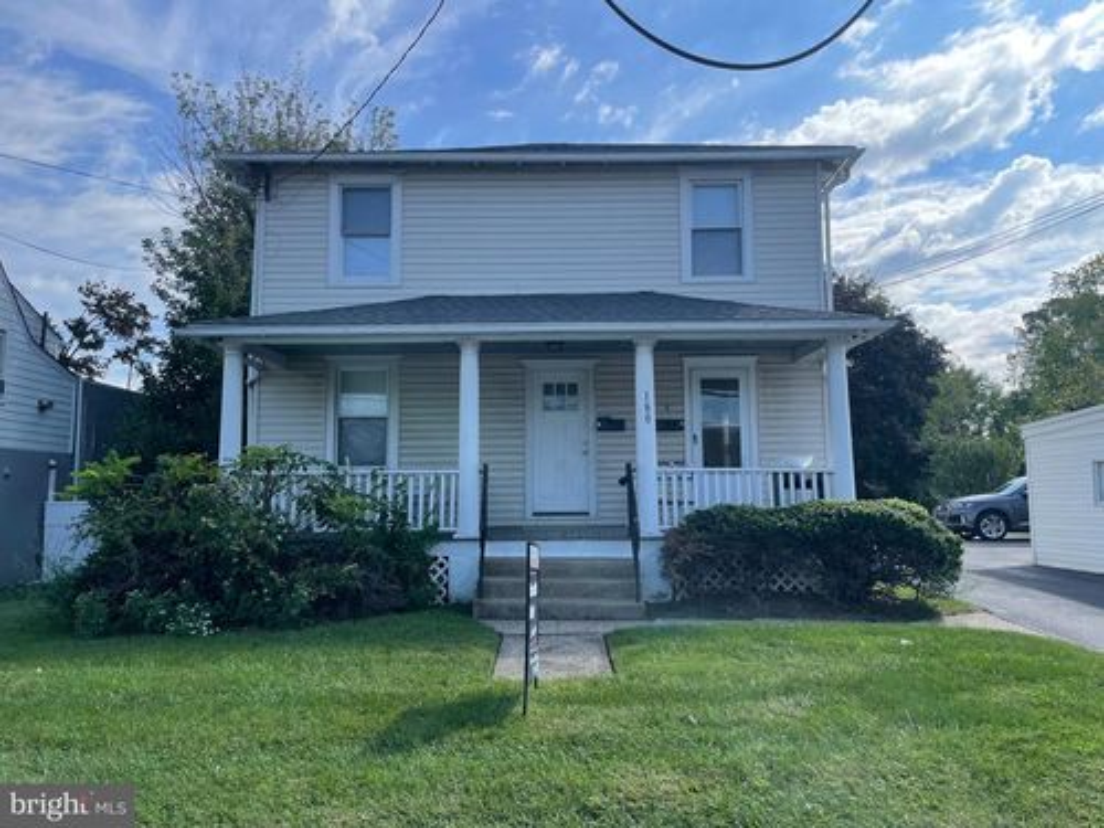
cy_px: 414
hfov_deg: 67.3
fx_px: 829
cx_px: 552
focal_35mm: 26
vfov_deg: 53.1
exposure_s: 1/2564
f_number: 1.6
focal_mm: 4.2
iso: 32
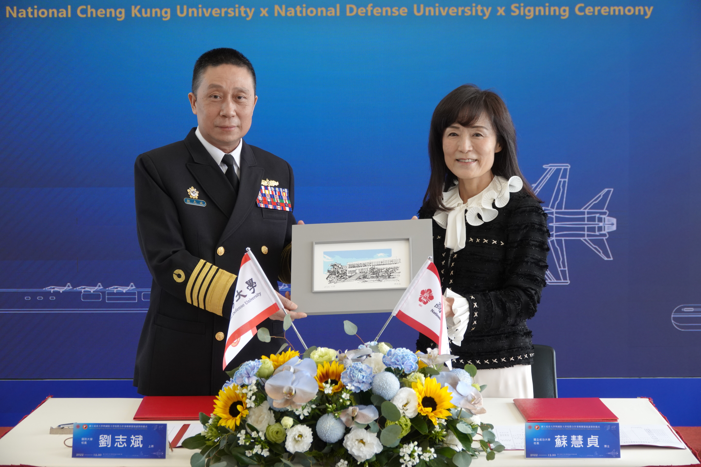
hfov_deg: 22.4
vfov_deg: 15.0
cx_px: 350
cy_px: 234
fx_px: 1772
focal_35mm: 91
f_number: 3.5
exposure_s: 1/100
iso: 400
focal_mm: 33.51
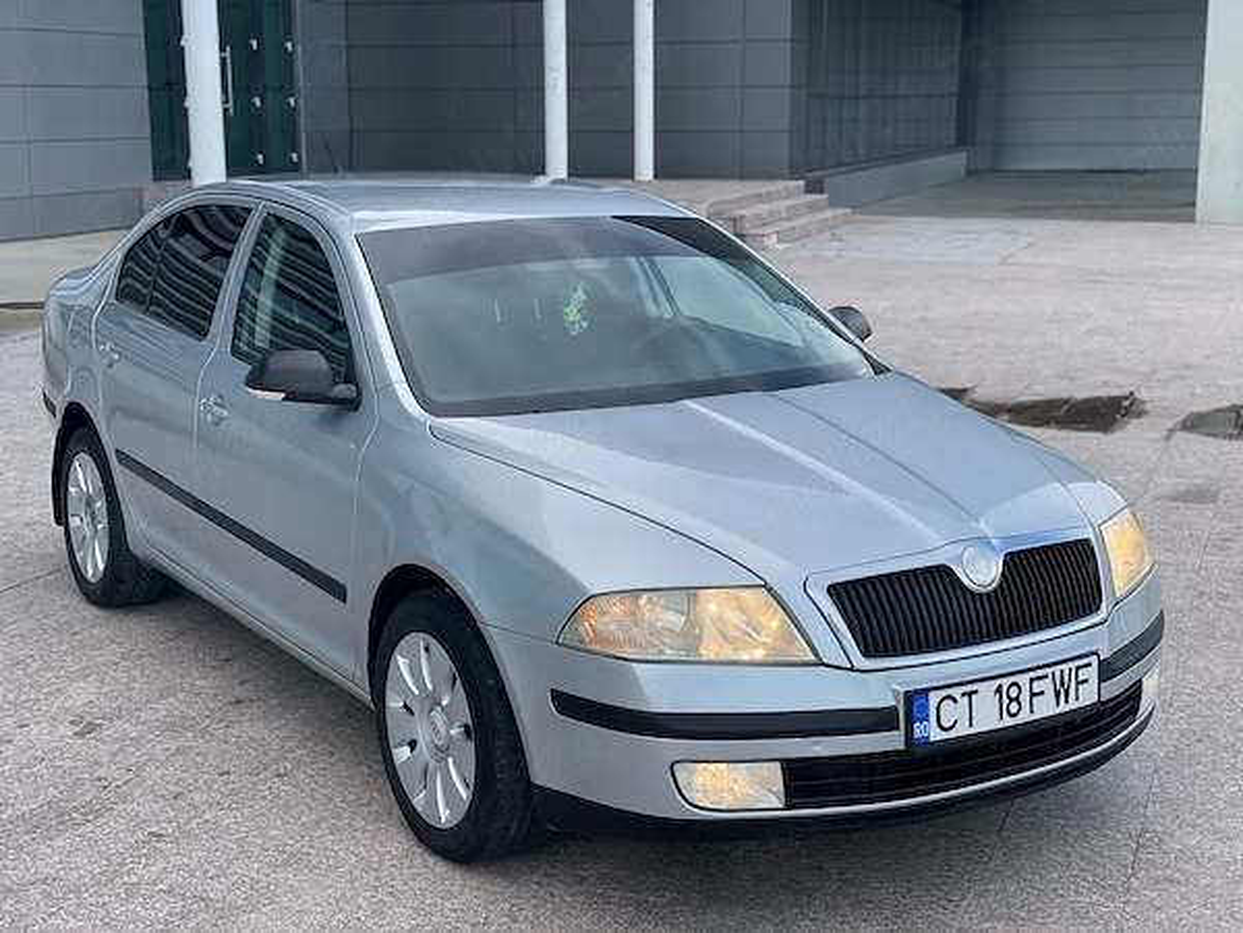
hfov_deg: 36.8
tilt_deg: -10.3
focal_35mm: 52
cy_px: 466
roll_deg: +0.3
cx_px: 622
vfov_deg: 28.0
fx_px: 1867
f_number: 2
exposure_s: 1/585
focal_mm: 6
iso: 32
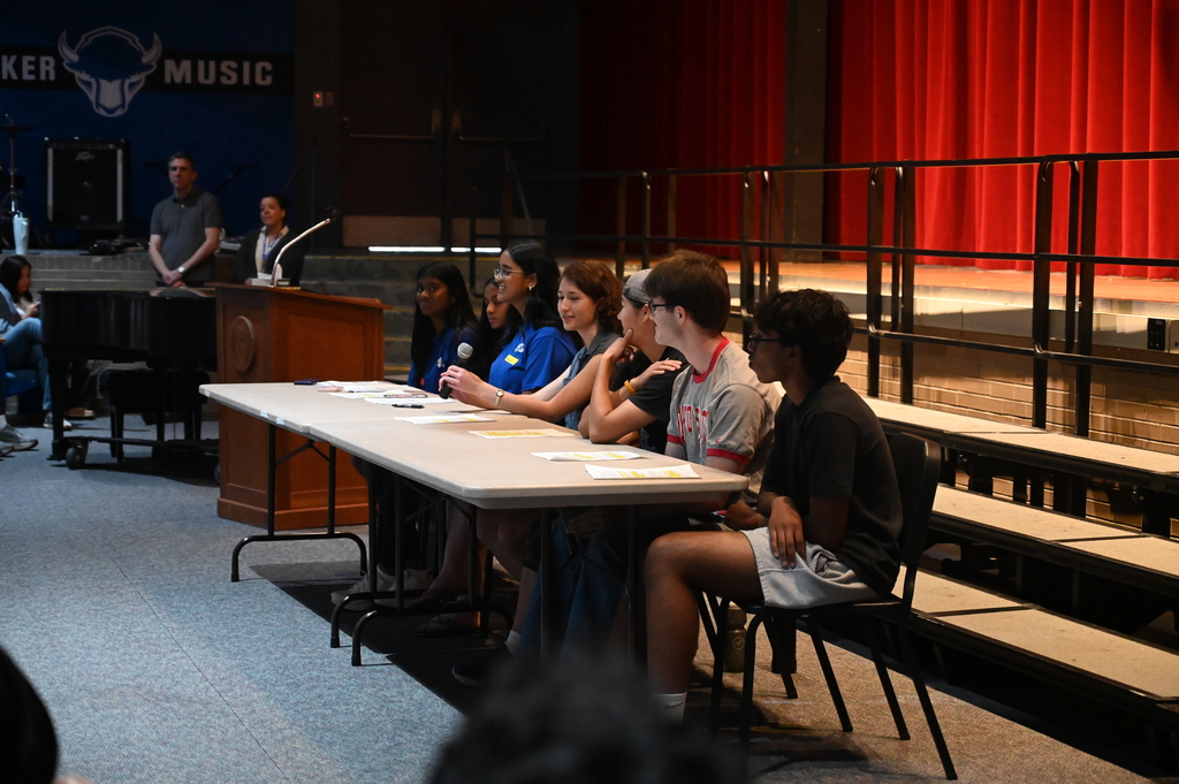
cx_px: 590
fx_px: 2291
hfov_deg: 28.9
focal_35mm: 70
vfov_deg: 19.4
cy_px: 392
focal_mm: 70
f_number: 4
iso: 8000
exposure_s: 1/60
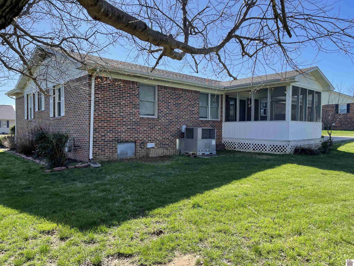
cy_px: 133
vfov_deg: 54.9
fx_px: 256
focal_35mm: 25
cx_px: 177
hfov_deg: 69.4
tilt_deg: -1.8
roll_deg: +0.5
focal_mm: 5.1
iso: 32
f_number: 1.6
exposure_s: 1/1266
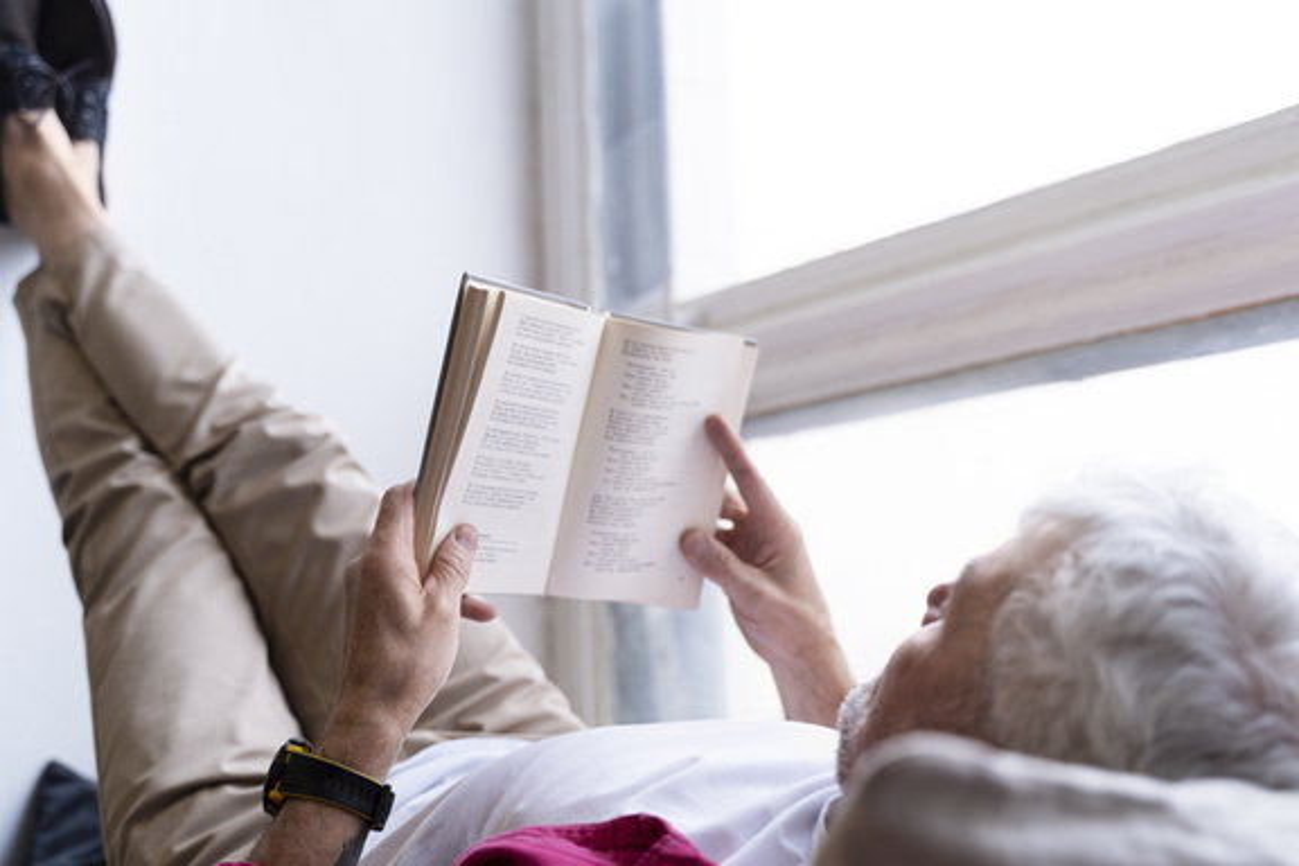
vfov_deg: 31.9
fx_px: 1515
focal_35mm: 42
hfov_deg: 46.4
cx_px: 650
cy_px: 433
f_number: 2.8
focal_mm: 42
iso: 640
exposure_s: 1/200
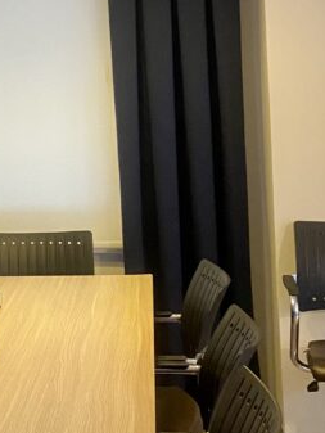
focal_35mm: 79
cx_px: -161
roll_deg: +3.3
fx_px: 988
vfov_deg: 24.6
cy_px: 144
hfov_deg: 16.9
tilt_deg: -1.0
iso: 320
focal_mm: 4.25
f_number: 1.8
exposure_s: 1/50
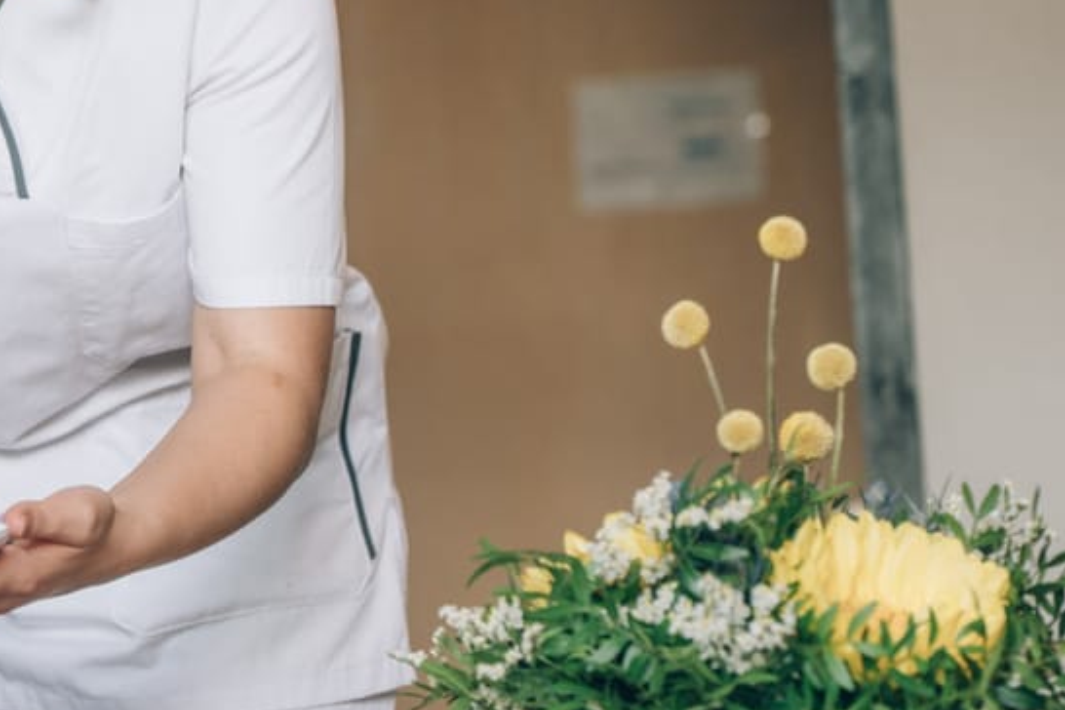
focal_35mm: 205
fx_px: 6064
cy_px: 148
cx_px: -135
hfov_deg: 9.9
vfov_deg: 6.7
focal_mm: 70
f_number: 2.5
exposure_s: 1/320
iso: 500
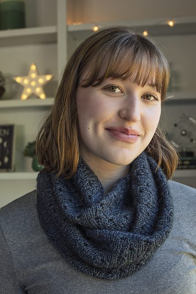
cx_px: 98
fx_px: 408
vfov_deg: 39.6
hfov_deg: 27.0
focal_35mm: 50
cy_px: 147
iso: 1000
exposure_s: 1/60
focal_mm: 50
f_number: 8
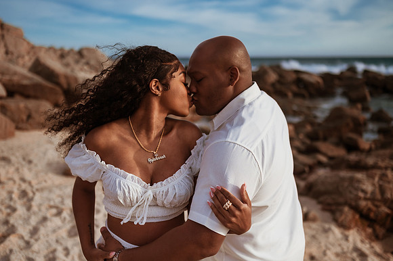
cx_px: 196
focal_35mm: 36
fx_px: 391
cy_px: 130
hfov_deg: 53.4
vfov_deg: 37.0
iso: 64
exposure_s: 1/6400
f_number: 1.8
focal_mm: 35
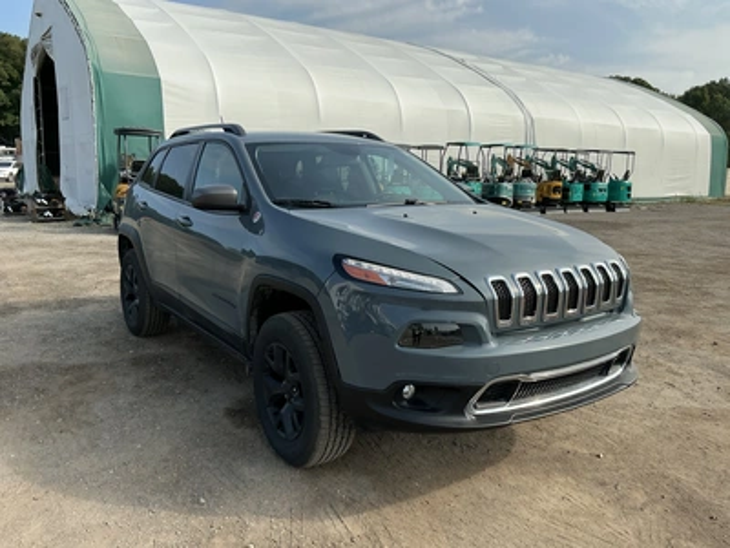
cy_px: 274
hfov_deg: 63.4
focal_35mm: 28
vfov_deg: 49.7
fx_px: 590
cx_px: 365
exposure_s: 1/1577
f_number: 1.8
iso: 25
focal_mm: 3
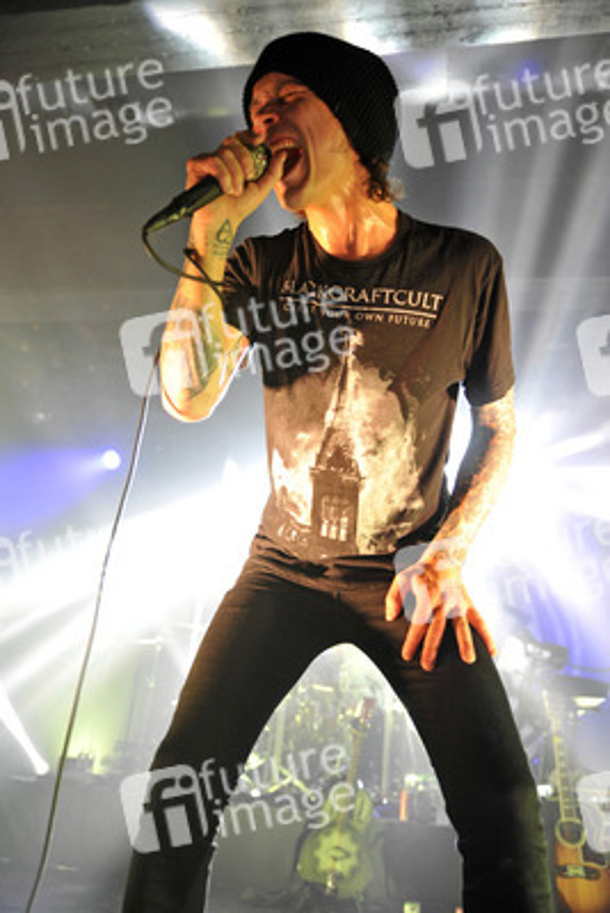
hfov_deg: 43.6
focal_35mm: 30
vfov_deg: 61.9
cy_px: 456
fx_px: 762
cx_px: 305
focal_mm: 30
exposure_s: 1/80
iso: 1600
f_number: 2.8
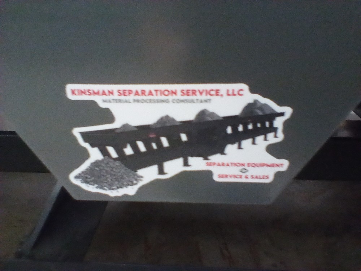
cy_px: 136
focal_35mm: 31
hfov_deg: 58.4
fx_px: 323
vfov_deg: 45.4
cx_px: 180
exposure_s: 1/15
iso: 610
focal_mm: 2.38
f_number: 2.4
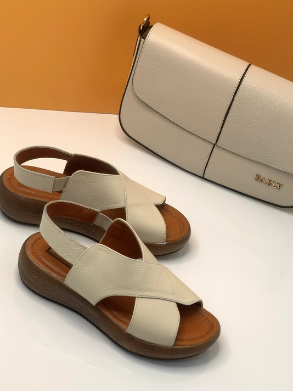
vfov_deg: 26.7
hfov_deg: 20.1
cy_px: 206
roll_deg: -16.3
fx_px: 824
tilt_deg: -38.8
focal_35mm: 73
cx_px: 178
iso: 20
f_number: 2.4
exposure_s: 1/120
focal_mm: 6
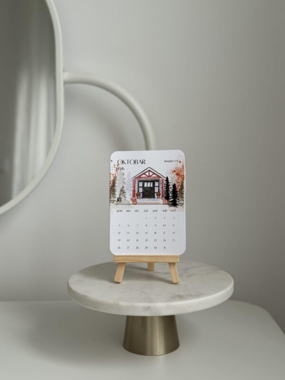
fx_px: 527
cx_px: 142
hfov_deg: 30.3
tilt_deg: -5.7
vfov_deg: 39.7
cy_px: 190
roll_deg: +0.2
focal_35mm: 48
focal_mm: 6.76
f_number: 1.78
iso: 100
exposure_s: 1/95
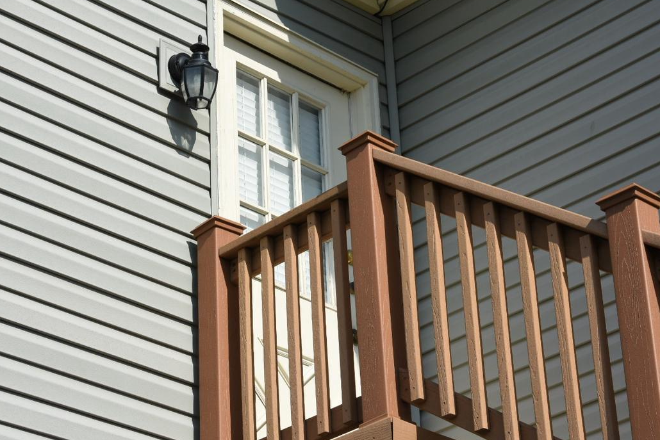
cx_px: 333
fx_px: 1998
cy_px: 195
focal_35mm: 109
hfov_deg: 18.8
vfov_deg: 12.6
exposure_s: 1/320
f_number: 9
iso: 100
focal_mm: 52
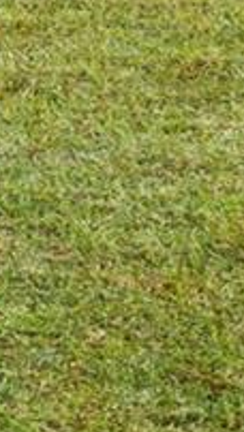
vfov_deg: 9.1
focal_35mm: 170
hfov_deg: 6.7
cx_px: -372
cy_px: -1008
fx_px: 1950
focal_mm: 16
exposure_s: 1/800
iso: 100
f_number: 8
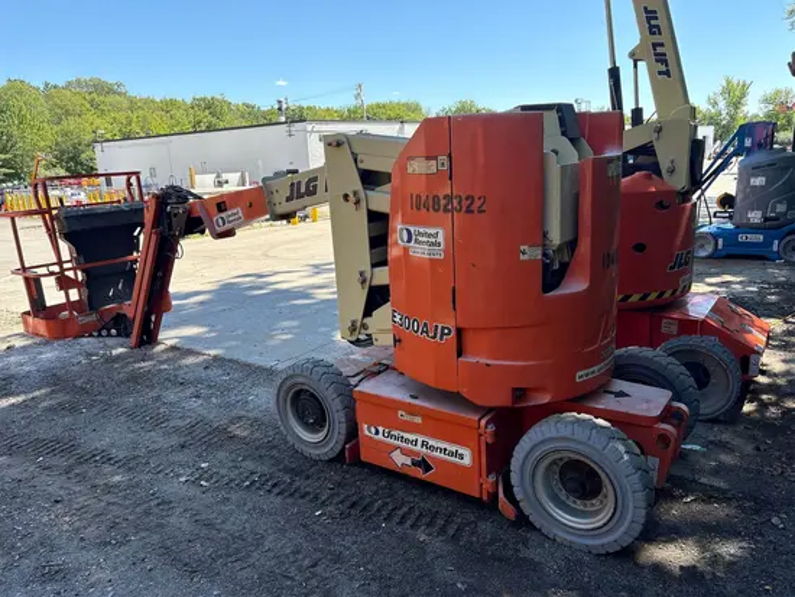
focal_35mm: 26
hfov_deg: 67.3
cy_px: 298
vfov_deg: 53.1
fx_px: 597
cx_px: 398
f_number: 1.6
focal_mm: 5.96
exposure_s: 1/1048
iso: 64
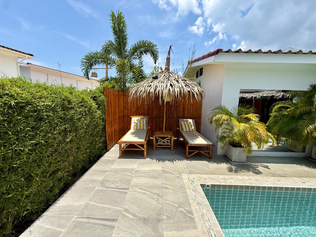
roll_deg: -1.7
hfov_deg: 102.1
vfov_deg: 85.7
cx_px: 158
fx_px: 128
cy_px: 118
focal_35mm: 14
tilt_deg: -7.5
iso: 50
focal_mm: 2.22
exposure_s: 1/1656
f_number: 2.2
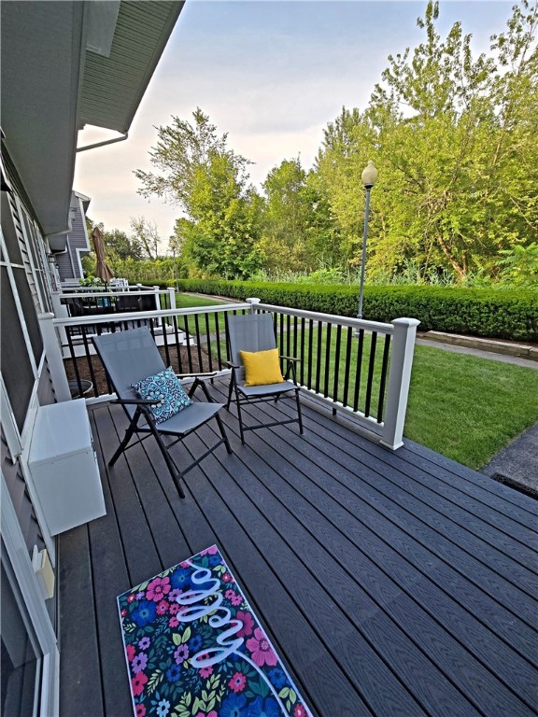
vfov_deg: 106.2
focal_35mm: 13
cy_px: 358
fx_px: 269
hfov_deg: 89.9
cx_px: 269
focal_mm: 2.2
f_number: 2.2
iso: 50
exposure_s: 1/383
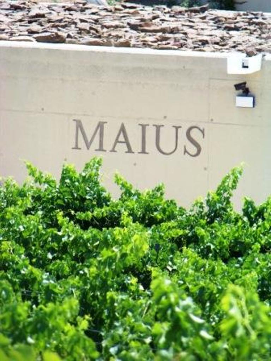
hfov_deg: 3.4
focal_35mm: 432
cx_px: 136
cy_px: 180
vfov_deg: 4.6
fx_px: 4509
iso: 69
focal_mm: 70.2
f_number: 4.8
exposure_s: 1/250
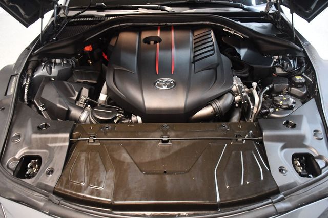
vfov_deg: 43.6
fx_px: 273
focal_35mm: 30
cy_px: 109
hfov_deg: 62.0
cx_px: 164
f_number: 3.5
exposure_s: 1/60
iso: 4500
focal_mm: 20
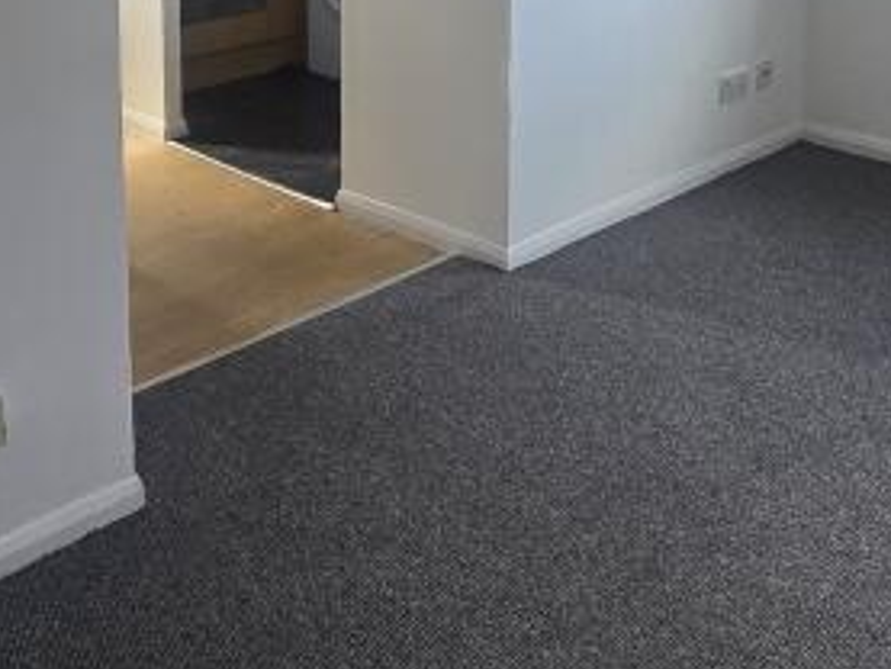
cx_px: 602
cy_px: -93
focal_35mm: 48
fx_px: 1236
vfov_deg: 27.3
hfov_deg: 39.1
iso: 50
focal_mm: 2.2
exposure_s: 1/121
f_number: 2.2
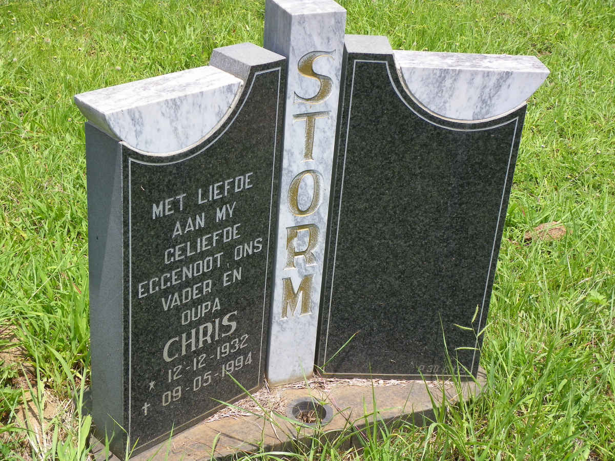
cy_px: 230
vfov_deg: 25.2
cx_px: 308
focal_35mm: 58
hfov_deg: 33.2
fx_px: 1030
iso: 64
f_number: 5
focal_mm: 10.3
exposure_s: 1/250
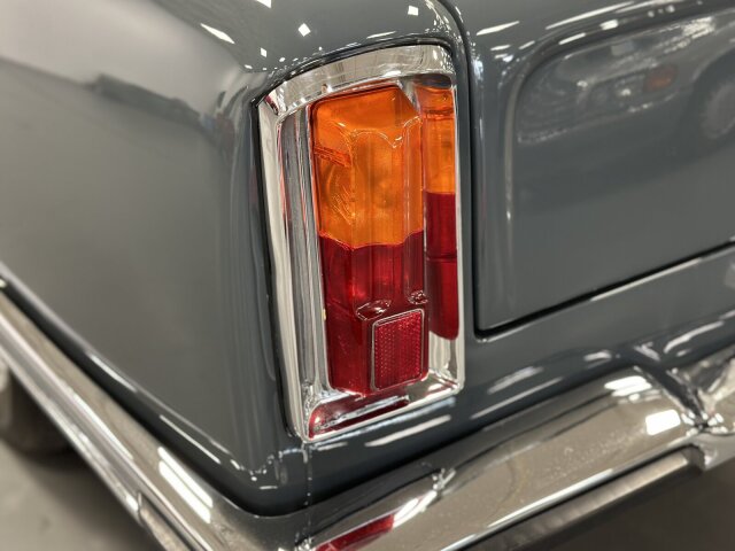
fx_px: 1019
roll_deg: +0.3
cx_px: 368
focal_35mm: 48
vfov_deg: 30.3
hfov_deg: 39.7
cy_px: 276
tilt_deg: -29.5
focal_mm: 6.86
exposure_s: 1/49
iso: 400
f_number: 1.78
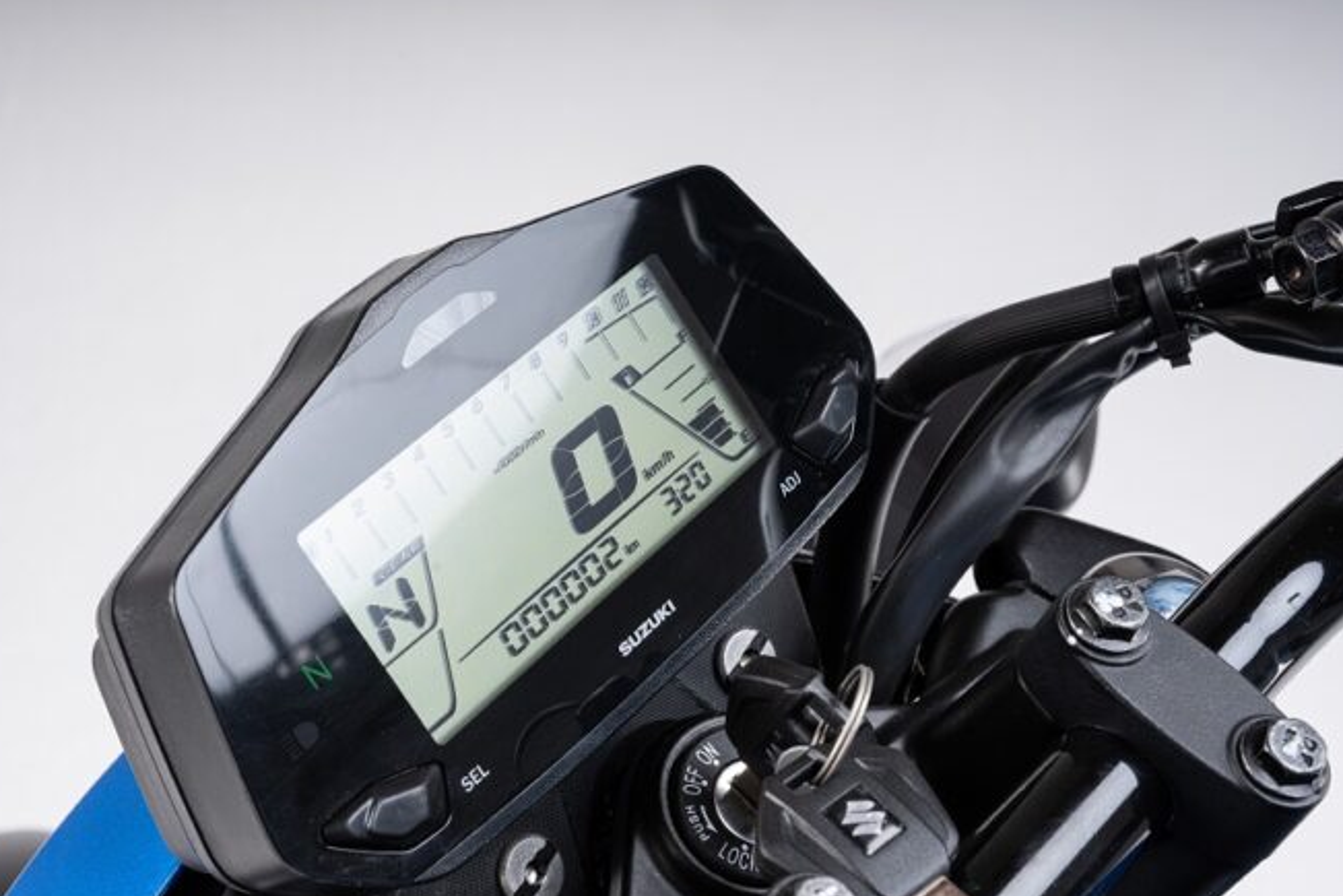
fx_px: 2201
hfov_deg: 33.9
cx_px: 563
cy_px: 510
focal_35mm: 59
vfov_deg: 23.0
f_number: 13
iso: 200
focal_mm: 50
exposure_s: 1/160
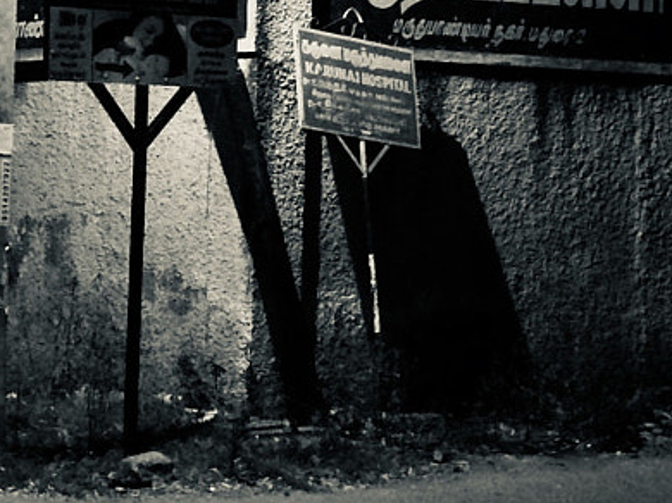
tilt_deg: -1.6
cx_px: 88
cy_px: 191
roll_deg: -1.1
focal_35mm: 119
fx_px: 2309
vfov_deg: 12.4
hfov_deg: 16.4
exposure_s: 1/20
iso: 320
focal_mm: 4.15
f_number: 2.2
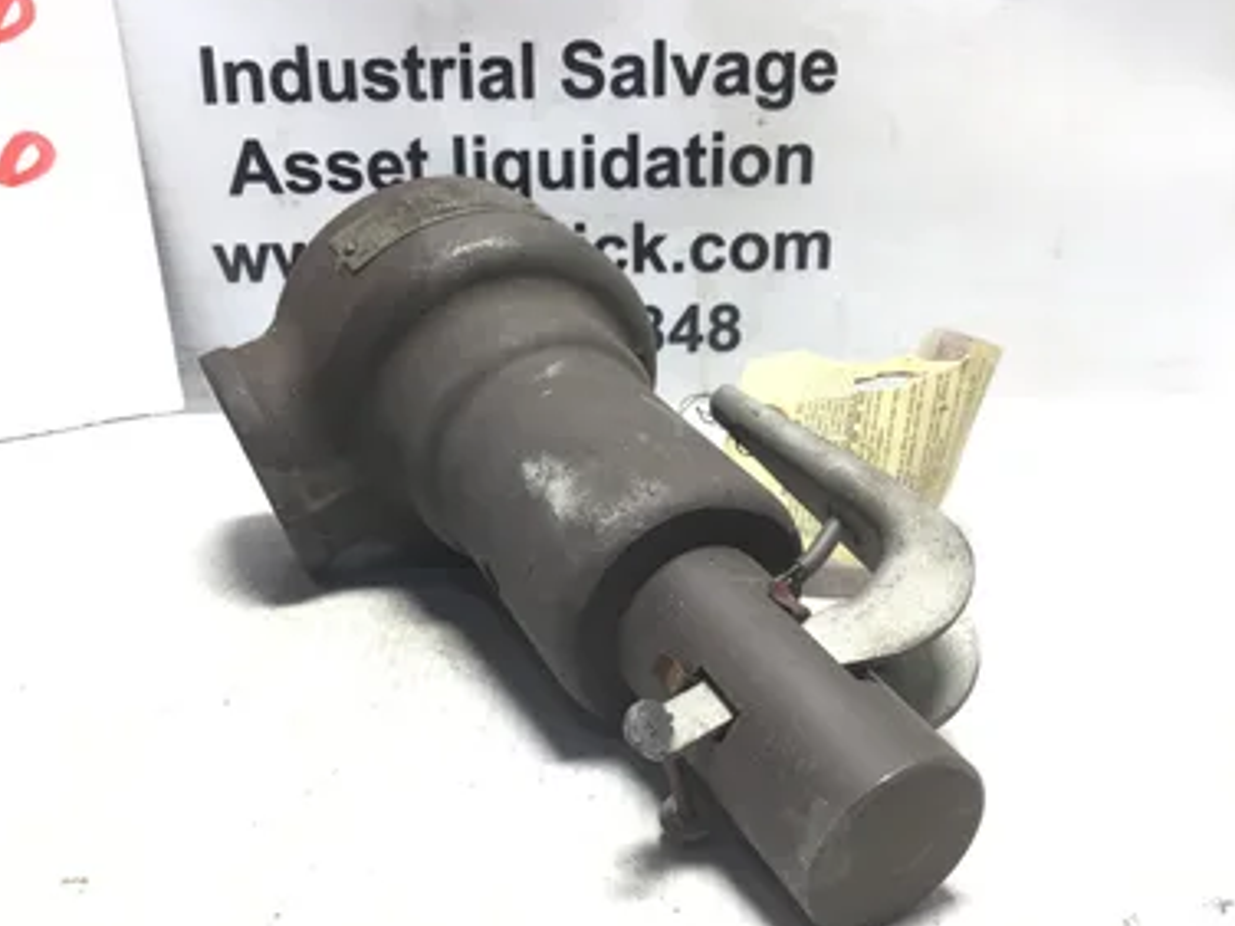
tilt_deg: -19.8
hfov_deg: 55.3
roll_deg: +0.0
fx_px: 1177
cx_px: 591
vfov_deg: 42.9
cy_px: 443
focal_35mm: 33
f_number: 2.4
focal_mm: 3.3
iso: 25
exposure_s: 1/60
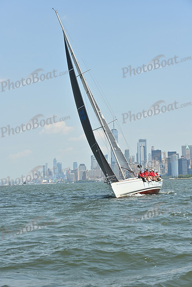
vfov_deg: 23.9
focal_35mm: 85
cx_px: 96
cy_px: 144
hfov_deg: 16.1
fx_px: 680
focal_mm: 85
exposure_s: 1/1250
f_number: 7.1
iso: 320
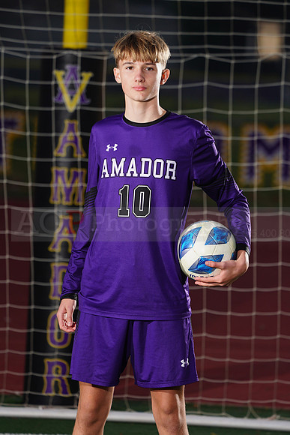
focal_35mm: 318
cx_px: 145
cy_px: 218
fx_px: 3840
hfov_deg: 4.3
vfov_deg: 6.5
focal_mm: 318
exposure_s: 1/200
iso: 200
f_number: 7.1
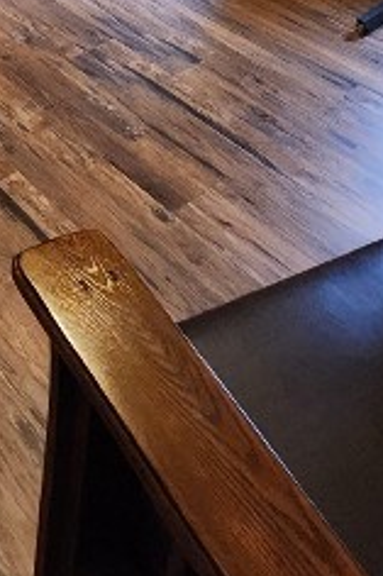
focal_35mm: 44
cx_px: -100
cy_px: -298
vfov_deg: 28.2
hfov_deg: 26.4
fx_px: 703
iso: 640
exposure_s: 1/24
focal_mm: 2.2
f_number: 2.2
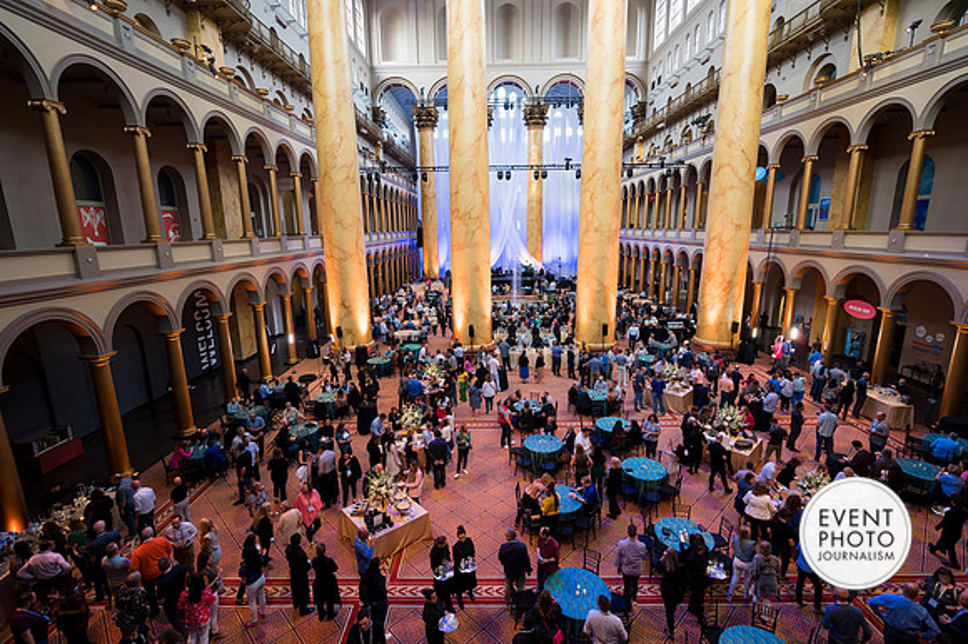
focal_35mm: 16
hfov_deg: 95.3
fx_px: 441
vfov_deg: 72.2
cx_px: 484
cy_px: 322
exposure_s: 1/50
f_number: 5
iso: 800
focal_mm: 16
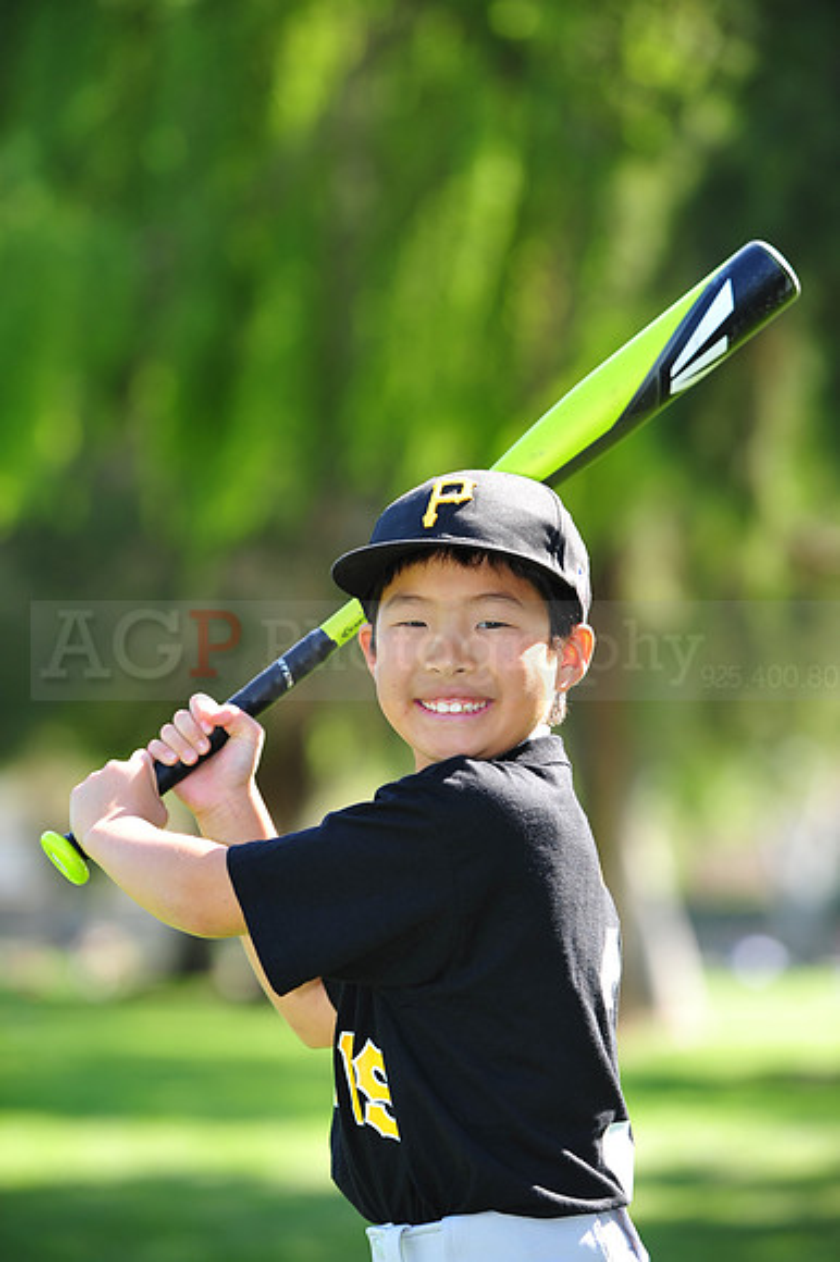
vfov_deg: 13.3
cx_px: 420
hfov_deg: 8.8
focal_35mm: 155
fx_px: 5431
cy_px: 631
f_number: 4.5
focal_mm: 155
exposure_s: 1/320
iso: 200
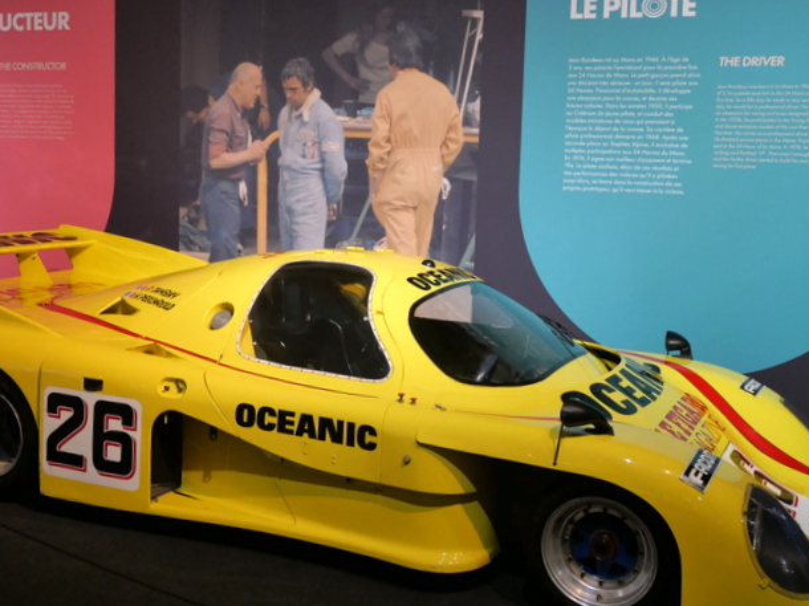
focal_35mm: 42
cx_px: 350
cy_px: 269
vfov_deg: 34.3
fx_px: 981
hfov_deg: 44.7
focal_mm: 16
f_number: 3.9
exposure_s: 1/60
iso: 800
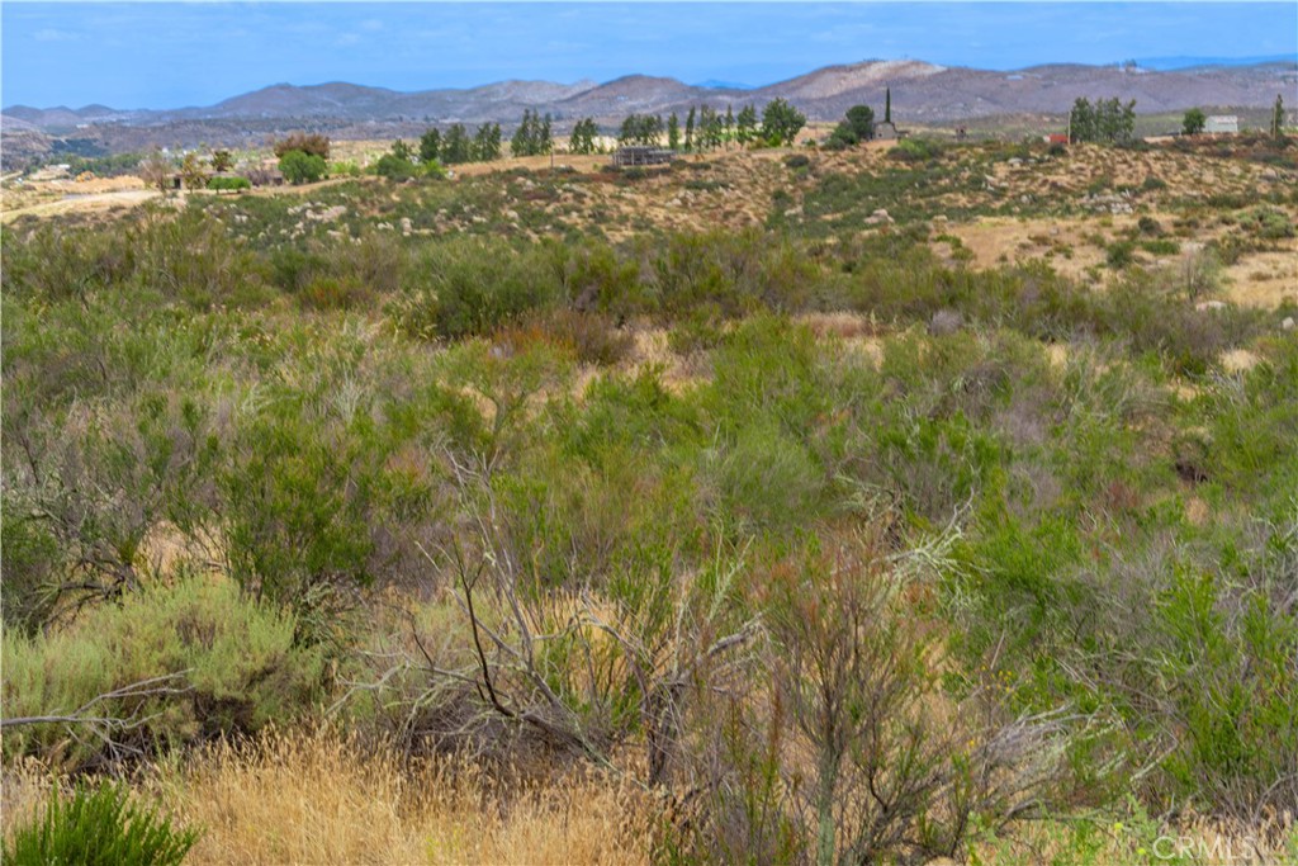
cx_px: 649
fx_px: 2163
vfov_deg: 22.6
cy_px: 433
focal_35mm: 60
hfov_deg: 33.4
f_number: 5.6
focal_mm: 60
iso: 100
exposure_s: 1/200
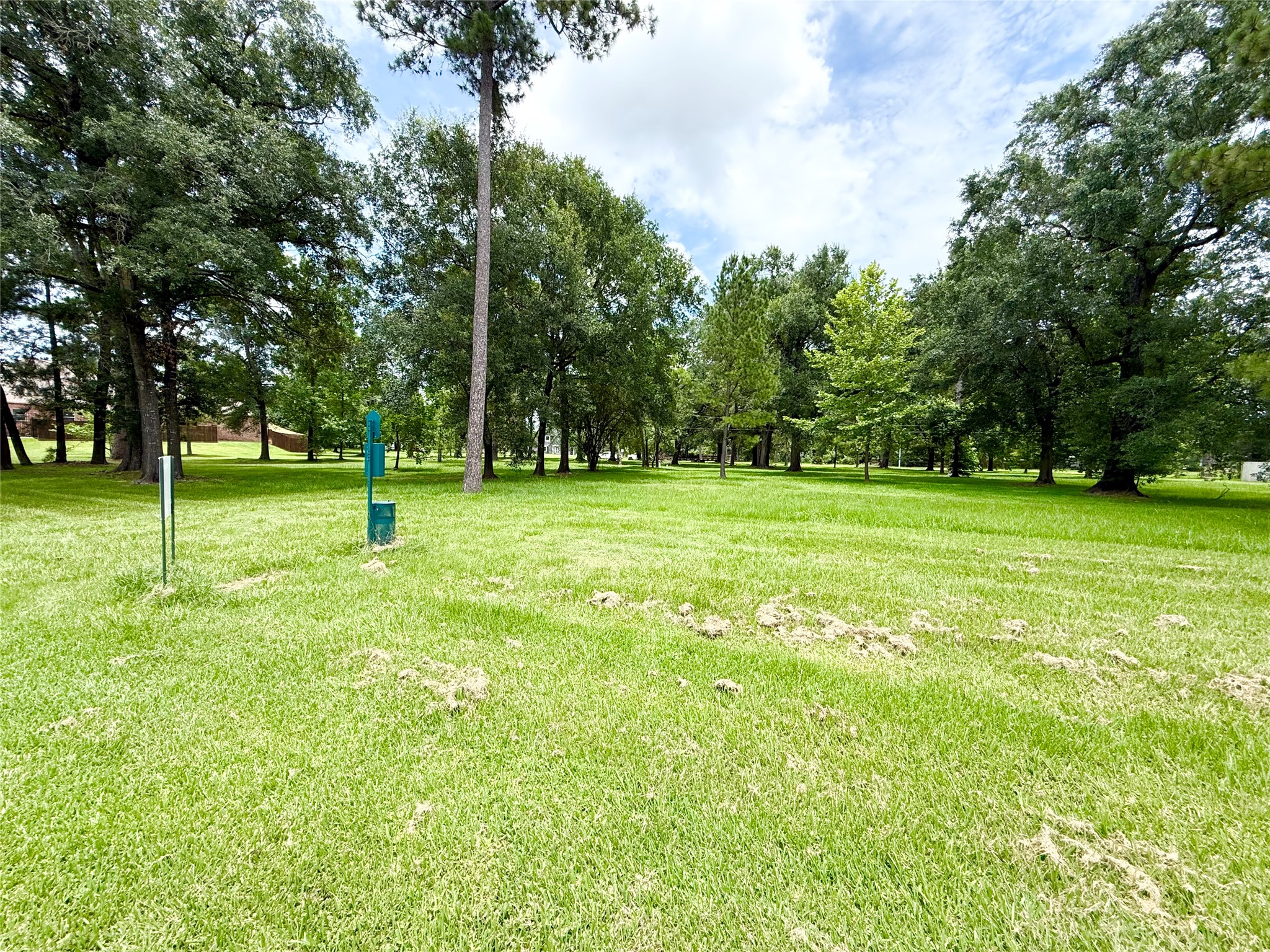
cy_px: 476
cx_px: 635
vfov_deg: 85.7
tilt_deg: -1.9
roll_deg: -1.5
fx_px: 514
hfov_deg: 102.1
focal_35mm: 14
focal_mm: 2.22
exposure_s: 1/779
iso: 64
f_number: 2.2
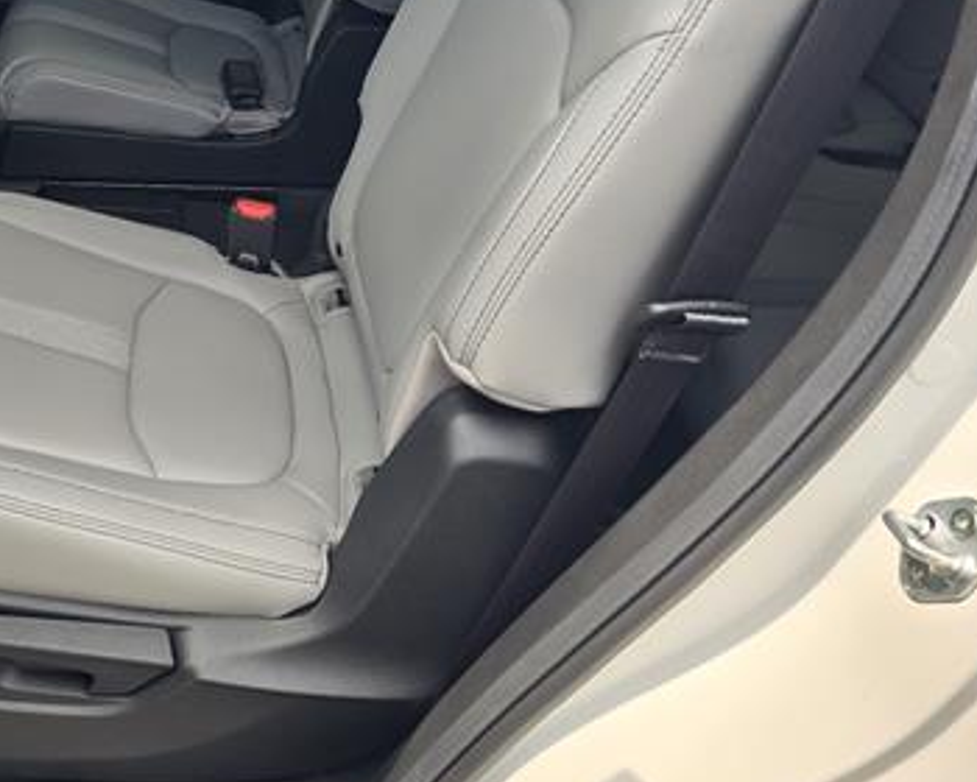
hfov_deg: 41.7
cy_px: 142
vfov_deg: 35.2
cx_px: 126
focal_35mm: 41
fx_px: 1186
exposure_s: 1/182
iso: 25
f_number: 1.7
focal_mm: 6.3
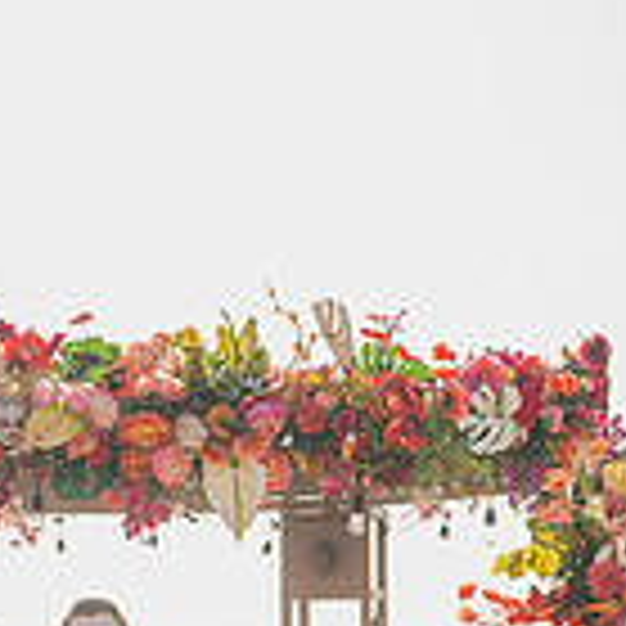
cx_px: 68
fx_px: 2823
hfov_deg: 12.6
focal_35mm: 138
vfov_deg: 12.4
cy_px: 725
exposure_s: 1/1000
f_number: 2
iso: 50
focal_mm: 50
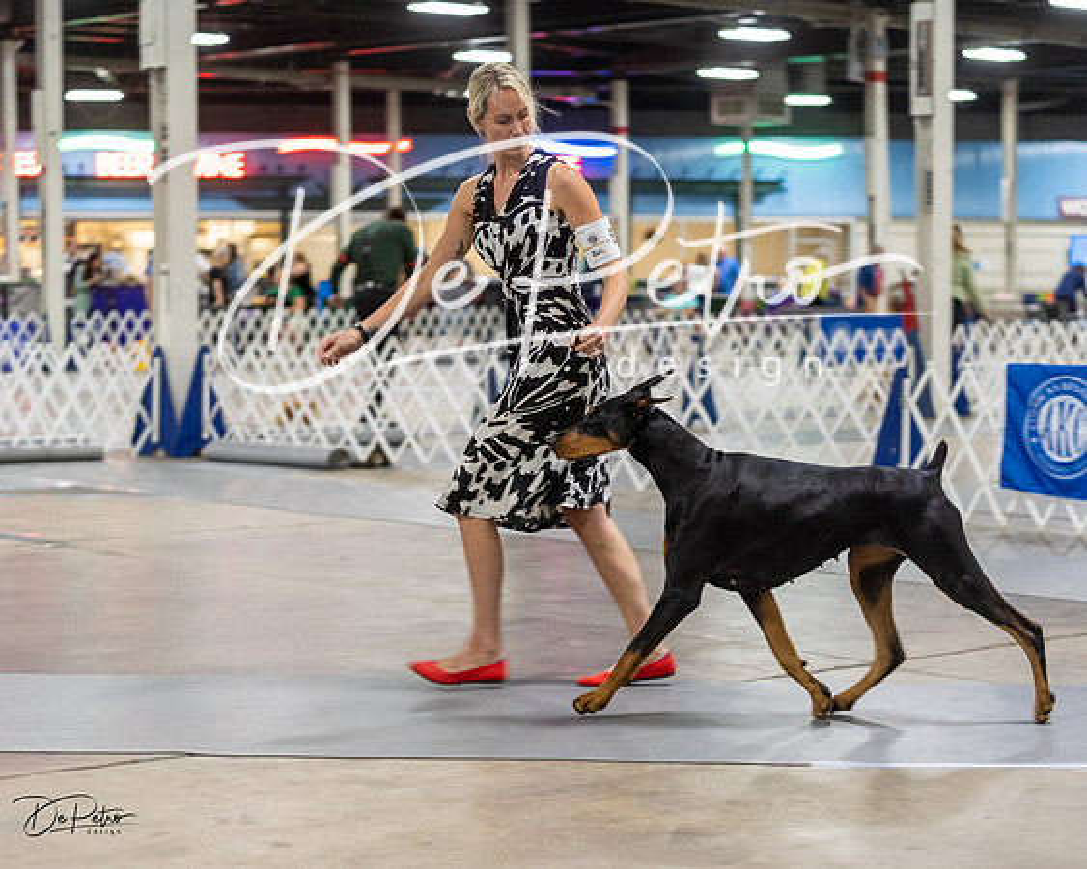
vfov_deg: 19.4
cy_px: 434
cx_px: 544
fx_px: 2535
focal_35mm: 79
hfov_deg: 24.2
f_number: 2.8
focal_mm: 70
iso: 2000
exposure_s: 1/160
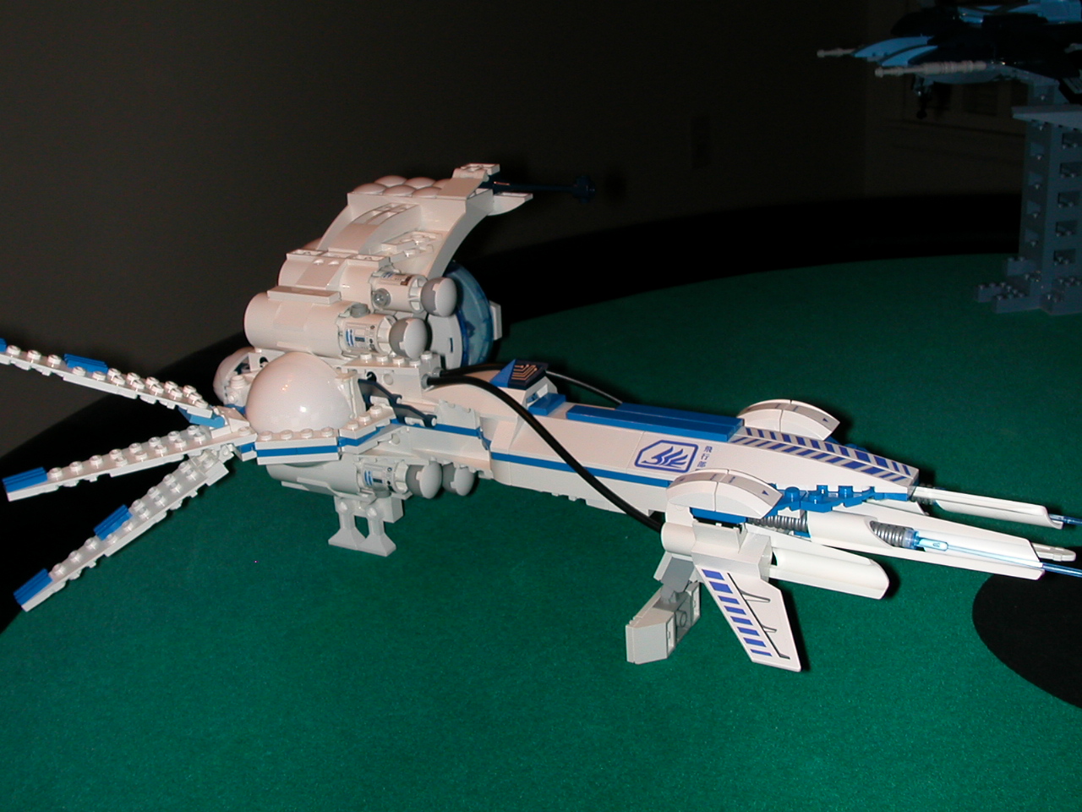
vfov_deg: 33.6
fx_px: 1344
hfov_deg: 43.9
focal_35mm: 43
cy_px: 406
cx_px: 541
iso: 100
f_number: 4.8
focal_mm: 6.6
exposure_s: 1/59.9
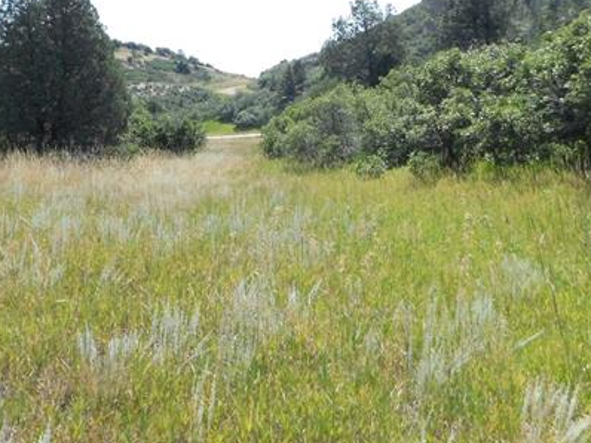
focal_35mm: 37
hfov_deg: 49.3
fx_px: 631
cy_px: 96
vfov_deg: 37.4
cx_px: 199
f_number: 6
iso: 800
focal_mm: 4
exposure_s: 1/1500
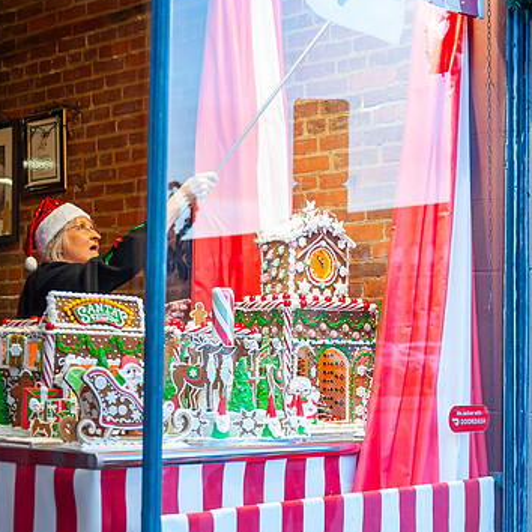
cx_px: 287
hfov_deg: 24.3
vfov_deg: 24.3
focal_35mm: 71
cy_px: 317
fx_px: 1235
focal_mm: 42
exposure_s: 1/125
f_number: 2.8
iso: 640
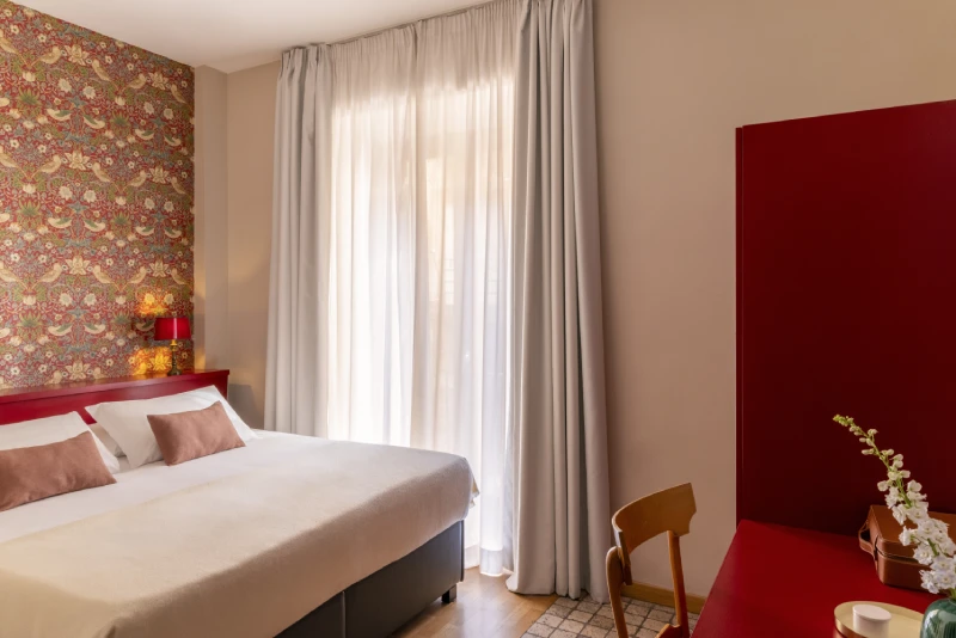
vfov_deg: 53.2
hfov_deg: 73.7
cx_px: 478
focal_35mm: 24
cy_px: 319
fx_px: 638
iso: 400
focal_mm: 24
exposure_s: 1.3
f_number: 16
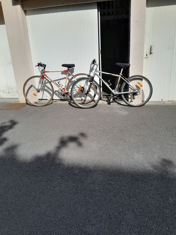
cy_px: 118
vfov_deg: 67.3
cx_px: 88
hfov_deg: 53.1
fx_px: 176
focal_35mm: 26
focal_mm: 3.98
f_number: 1.8
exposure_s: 1/792
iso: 40
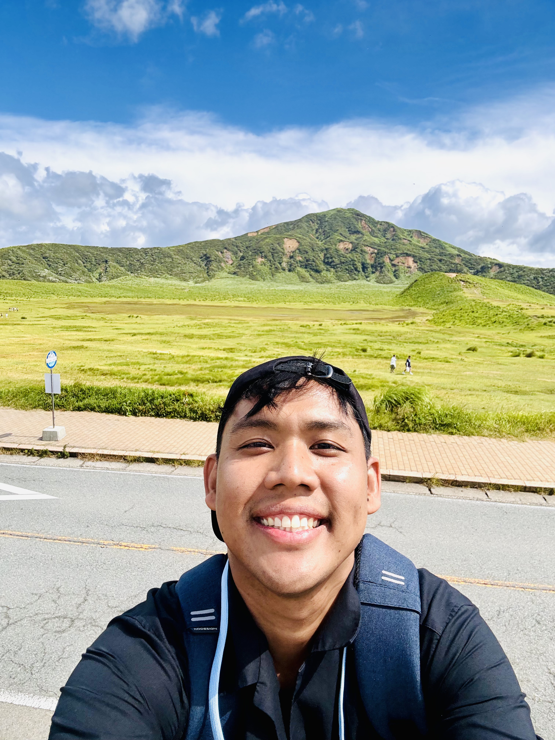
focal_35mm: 23
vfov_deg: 73.9
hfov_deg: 58.9
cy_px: 370
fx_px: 492
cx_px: 278
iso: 25
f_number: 1.9
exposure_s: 1/1348
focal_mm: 2.69
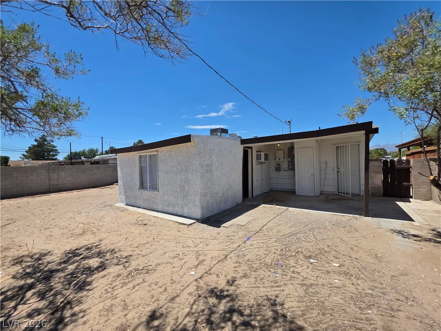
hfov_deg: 106.2
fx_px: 166
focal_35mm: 13
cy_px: 166
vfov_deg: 89.9
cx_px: 220
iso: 40
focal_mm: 2.2
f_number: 1.9
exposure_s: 1/2843
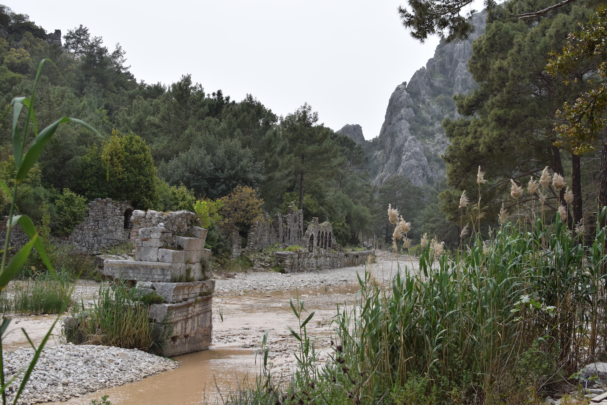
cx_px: 304
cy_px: 202
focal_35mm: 52
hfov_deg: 37.9
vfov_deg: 25.8
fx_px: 885
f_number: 4.5
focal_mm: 35
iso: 400
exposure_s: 1/3200
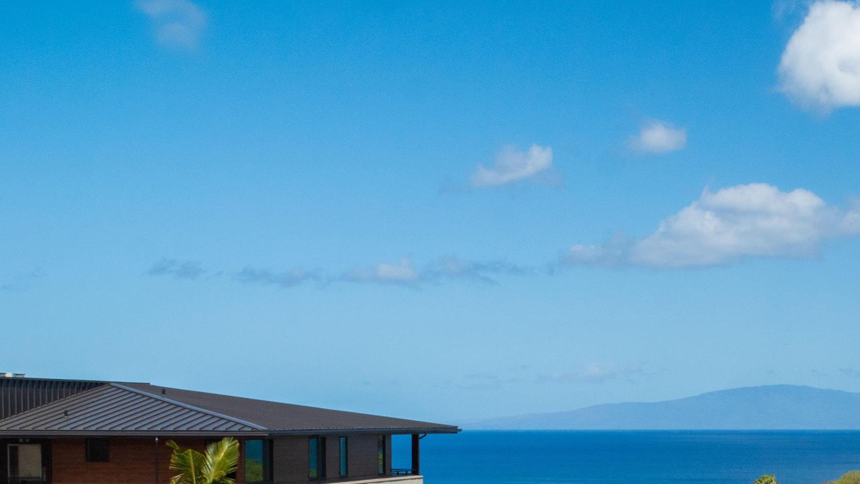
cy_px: 494
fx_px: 2007
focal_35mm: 88
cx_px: 773
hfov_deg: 23.5
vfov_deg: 13.5
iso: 400
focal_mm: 22
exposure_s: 1/160
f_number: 14
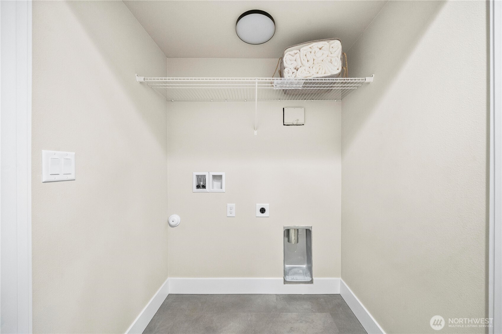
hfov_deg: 112.6
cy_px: 167
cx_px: 251
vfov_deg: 90.0
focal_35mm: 12
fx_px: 167
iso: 1000
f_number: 7.1
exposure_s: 1/13
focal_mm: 12
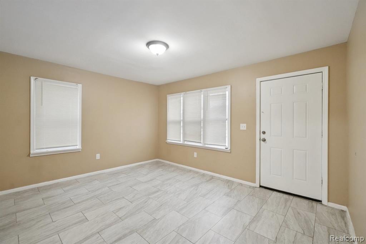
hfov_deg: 100.4
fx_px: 152
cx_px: 183
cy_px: 122
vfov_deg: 77.3
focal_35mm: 15
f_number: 8
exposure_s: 1/30
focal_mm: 10
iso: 1000
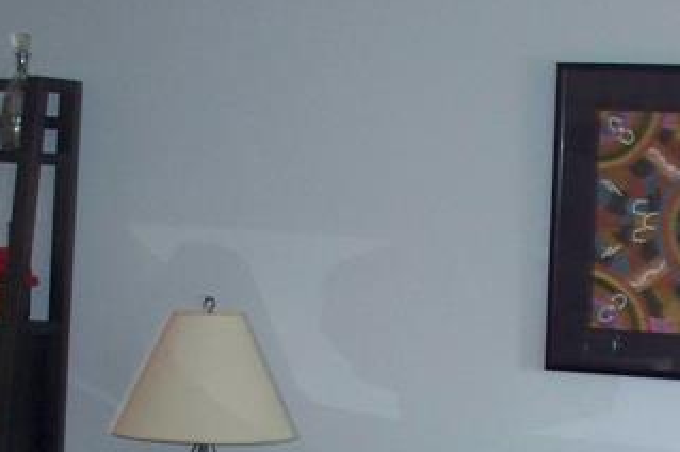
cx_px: 322
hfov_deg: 17.5
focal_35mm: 117
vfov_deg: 11.2
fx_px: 2208
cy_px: 674
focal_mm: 7.54
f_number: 2.8
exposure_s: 1/30
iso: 200
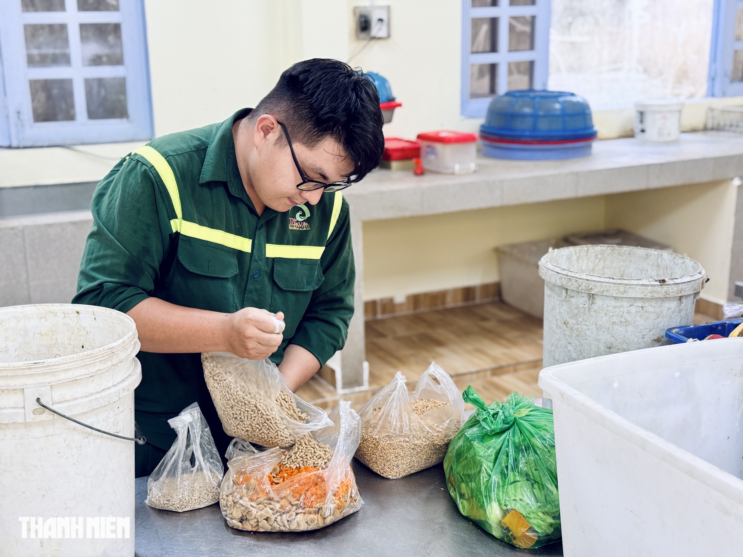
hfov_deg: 39.7
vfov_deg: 30.3
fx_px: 1030
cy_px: 278
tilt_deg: -14.4
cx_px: 372
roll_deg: +0.7
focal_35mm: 48
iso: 100
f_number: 1.78
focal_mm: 6.76
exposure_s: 1/61
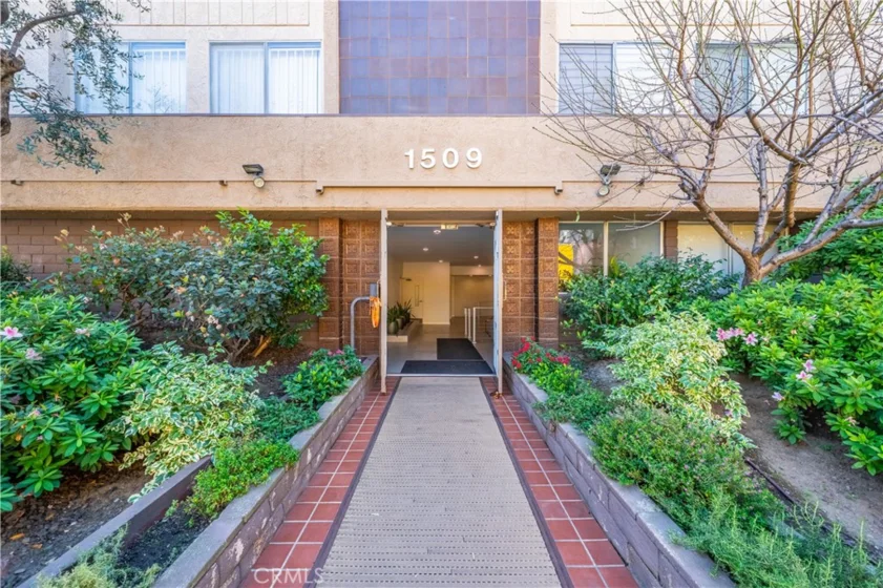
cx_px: 442
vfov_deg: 90.0
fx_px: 294
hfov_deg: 112.6
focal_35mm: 12
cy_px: 294
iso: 800
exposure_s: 1/2000
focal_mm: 12
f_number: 8
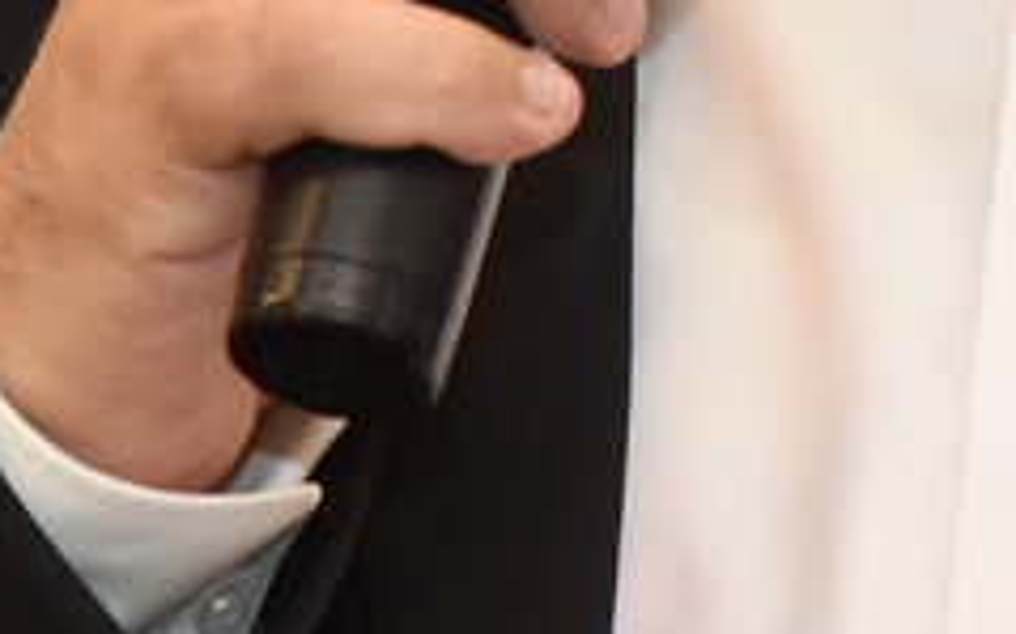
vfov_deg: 2.0
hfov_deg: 3.2
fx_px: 18207
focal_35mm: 658
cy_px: -772
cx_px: 1237
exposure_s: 1/125
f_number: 5
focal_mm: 110
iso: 1250
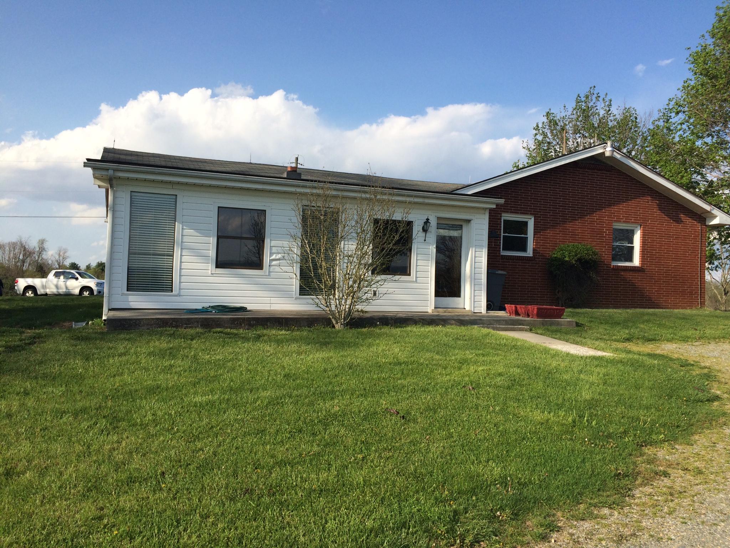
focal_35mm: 29
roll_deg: +0.7
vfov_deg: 48.2
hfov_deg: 61.7
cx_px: 365
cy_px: 274
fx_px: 612
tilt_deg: +0.3
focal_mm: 4.15
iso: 32
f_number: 2.2
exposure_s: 1/1953
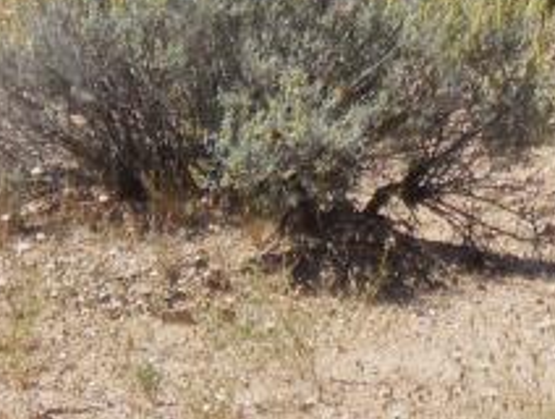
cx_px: 419
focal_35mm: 506
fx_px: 8131
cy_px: -541
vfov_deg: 2.9
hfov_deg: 3.9
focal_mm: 18.7
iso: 125
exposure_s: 1/1000
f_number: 5
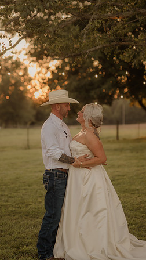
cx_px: 81
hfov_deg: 15.3
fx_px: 544
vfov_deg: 26.8
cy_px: 130
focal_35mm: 79
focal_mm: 50
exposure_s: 1/400
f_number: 2.8
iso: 200
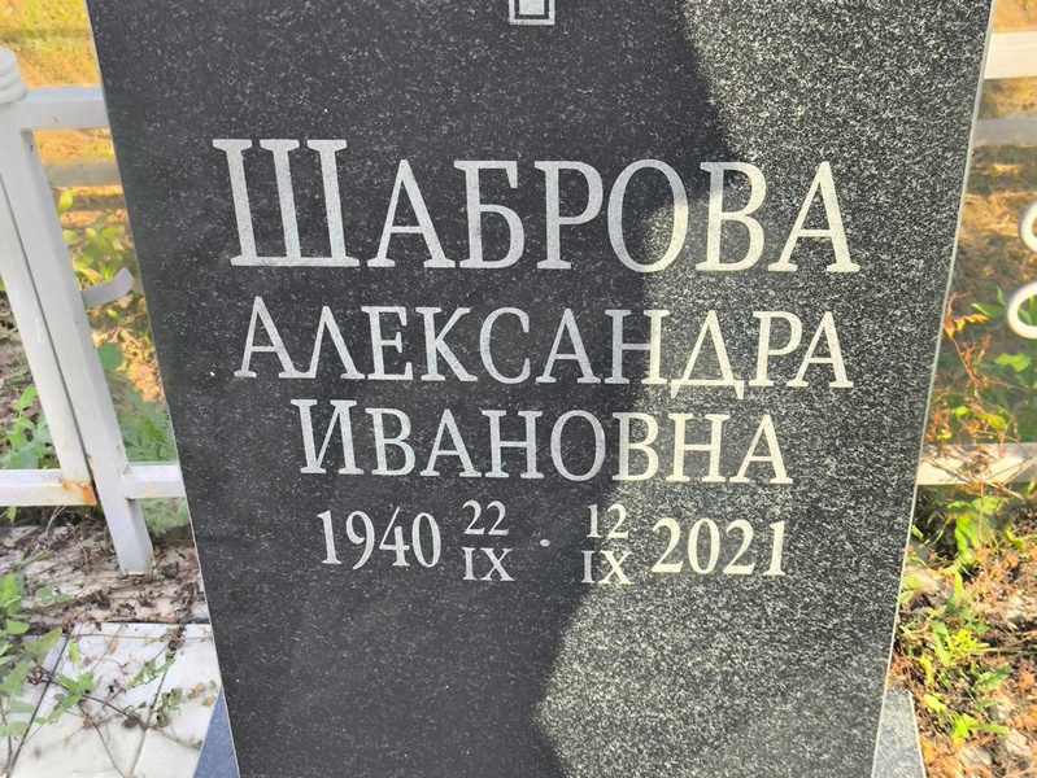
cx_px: 518
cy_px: 389
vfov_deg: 29.1
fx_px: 1499
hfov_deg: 38.2
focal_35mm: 50
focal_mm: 4.71
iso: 50
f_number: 1.7
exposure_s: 1/244
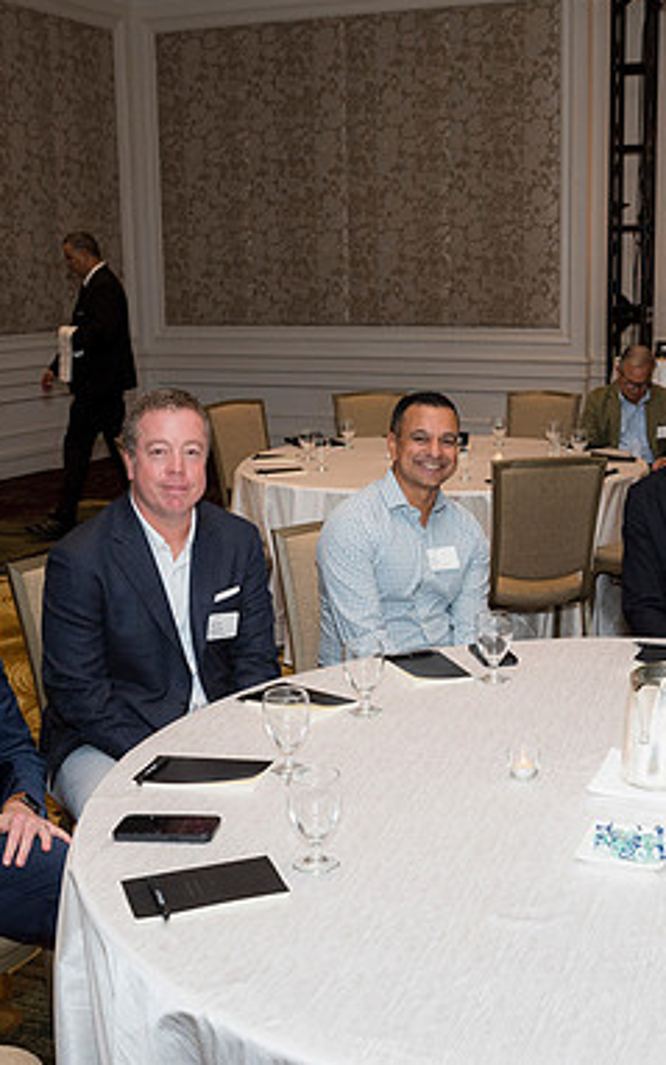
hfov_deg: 26.7
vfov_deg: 41.8
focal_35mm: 48
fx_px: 1393
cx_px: 454
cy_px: 528
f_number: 5.6
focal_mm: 31
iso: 800
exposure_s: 1/125
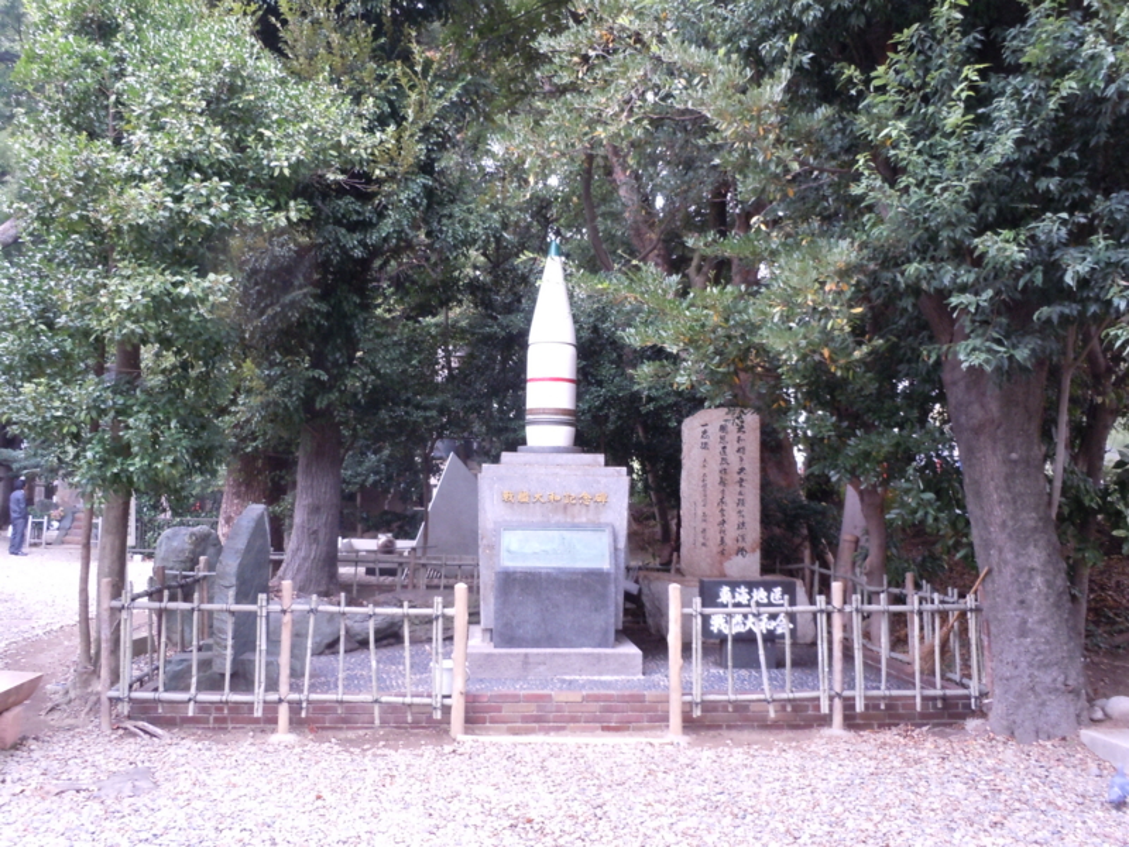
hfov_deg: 63.4
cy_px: 424
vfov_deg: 49.7
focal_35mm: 28
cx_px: 564
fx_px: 913
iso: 400
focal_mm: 5
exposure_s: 1/30
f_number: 3.7
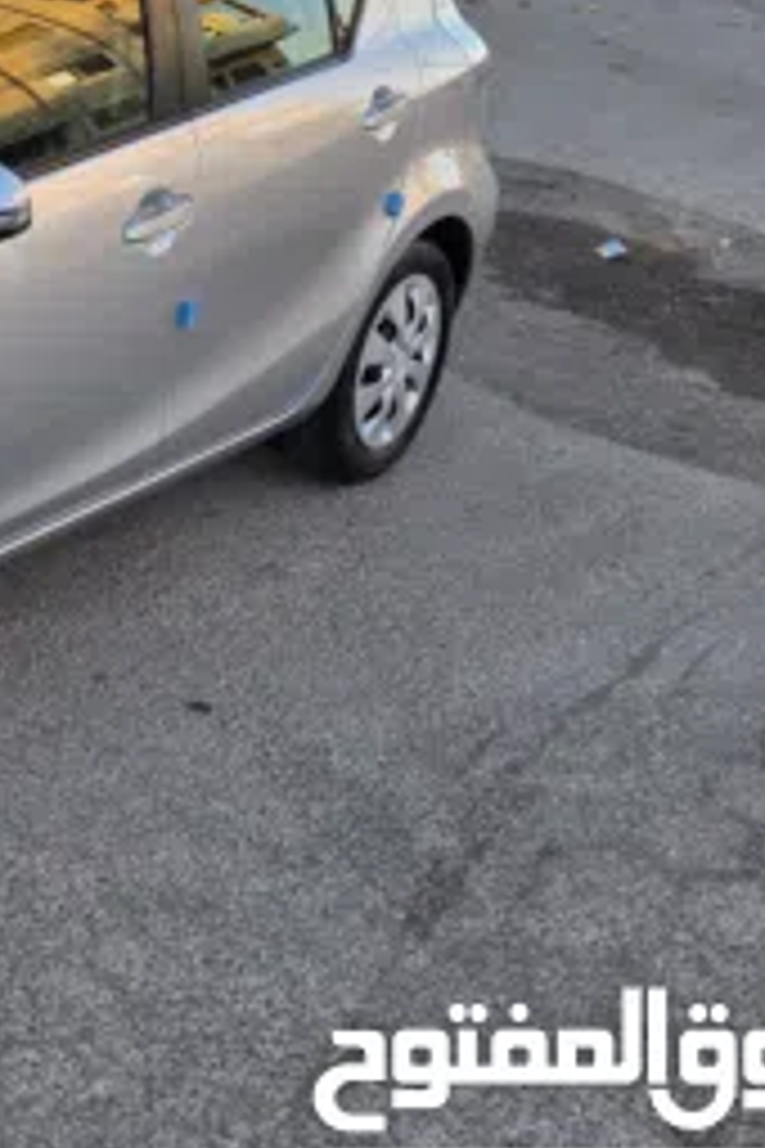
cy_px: 338
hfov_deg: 19.8
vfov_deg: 33.0
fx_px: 1912
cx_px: -364
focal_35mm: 60
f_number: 1.7
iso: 50
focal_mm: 6.3
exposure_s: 1/359
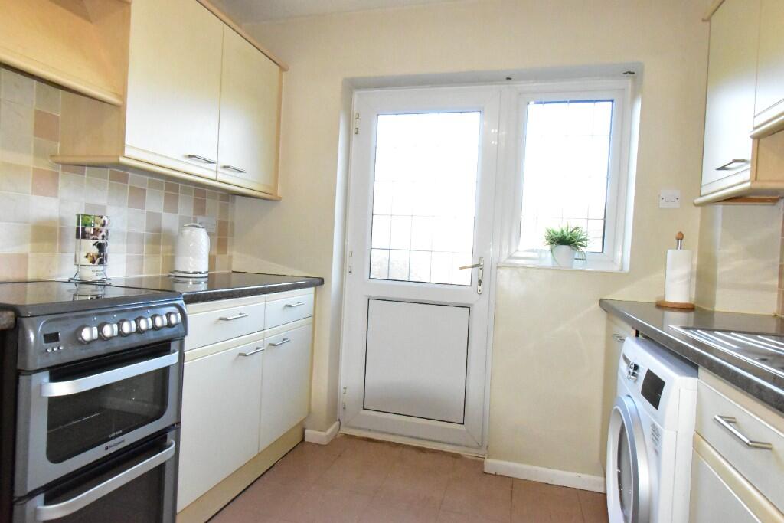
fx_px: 425
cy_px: 262
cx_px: 392
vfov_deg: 63.2
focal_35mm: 20
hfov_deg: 85.4
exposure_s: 1/200
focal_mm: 13
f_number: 11
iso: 12800
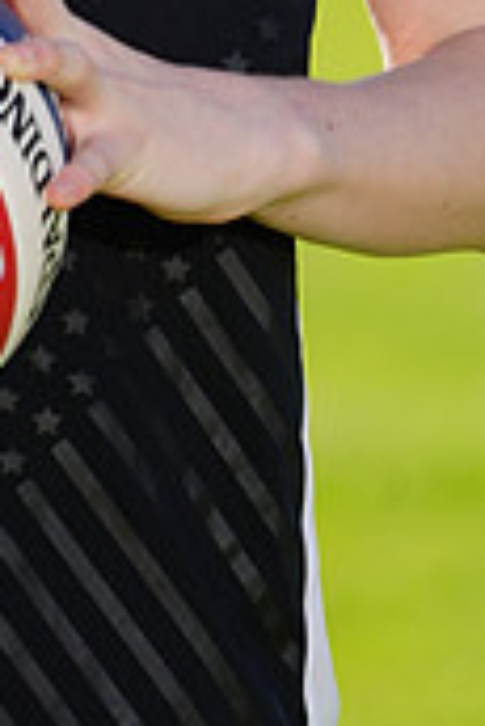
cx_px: -124
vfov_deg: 1.5
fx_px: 26942
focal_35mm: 1336
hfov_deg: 1.0
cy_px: -469
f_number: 6.3
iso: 64
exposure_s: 1/200
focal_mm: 397
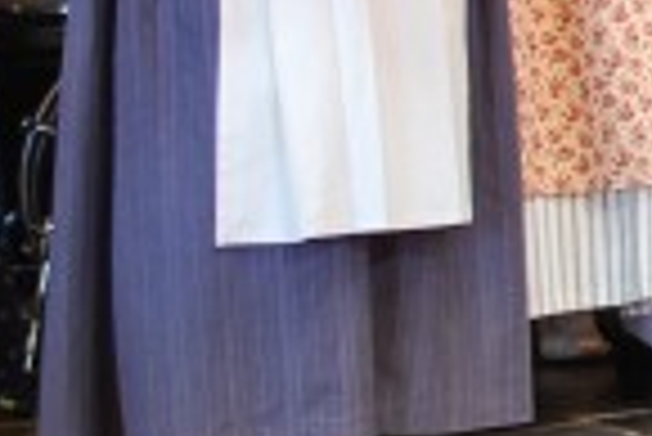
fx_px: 2883
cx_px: 1335
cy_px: -409
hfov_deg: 11.5
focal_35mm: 159
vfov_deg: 8.3
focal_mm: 24
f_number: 4.2
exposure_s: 1/25
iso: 400
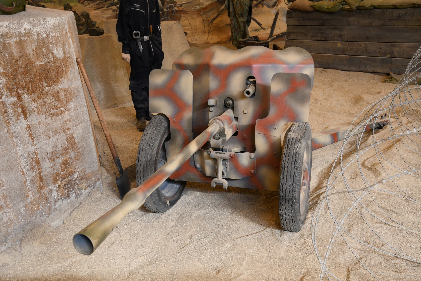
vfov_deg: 36.9
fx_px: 421
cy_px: 140
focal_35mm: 36
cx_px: 210
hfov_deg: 53.1
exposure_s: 1/60
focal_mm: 24
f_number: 4
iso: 640
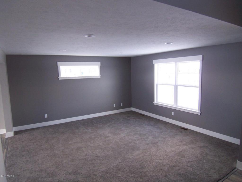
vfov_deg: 58.9
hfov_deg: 73.9
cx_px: 121
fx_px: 161
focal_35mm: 23
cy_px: 91
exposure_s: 1/30
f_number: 2.8
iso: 64
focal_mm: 3.8
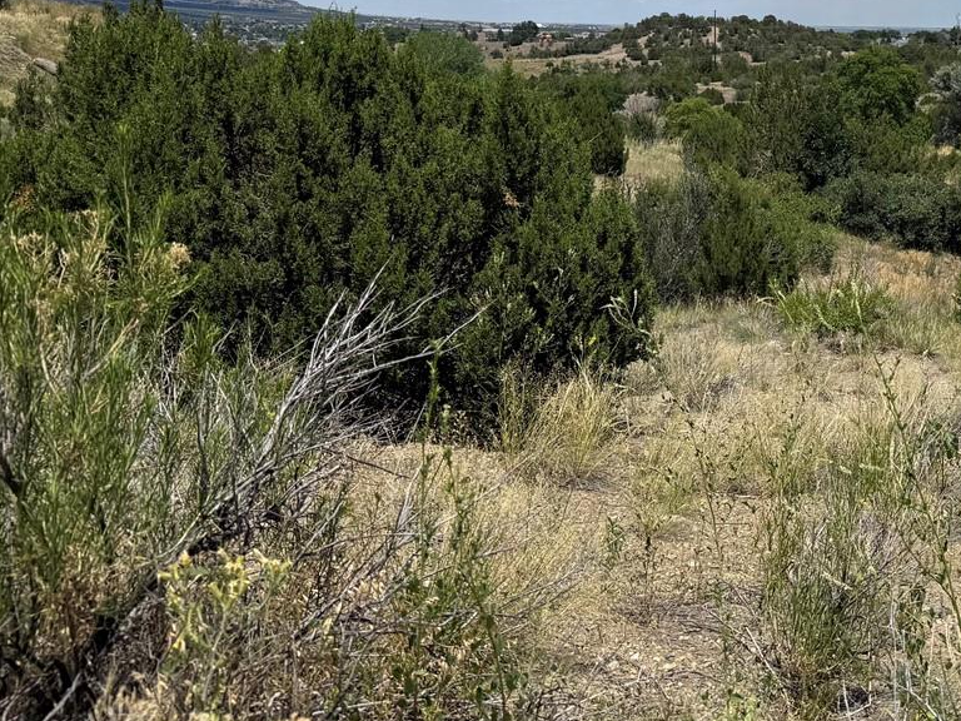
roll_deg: -1.5
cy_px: 123
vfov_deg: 28.4
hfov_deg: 34.5
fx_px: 1388
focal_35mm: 50
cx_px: 979
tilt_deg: -4.6
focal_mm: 6.76
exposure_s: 1/8130
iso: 80
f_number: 1.78
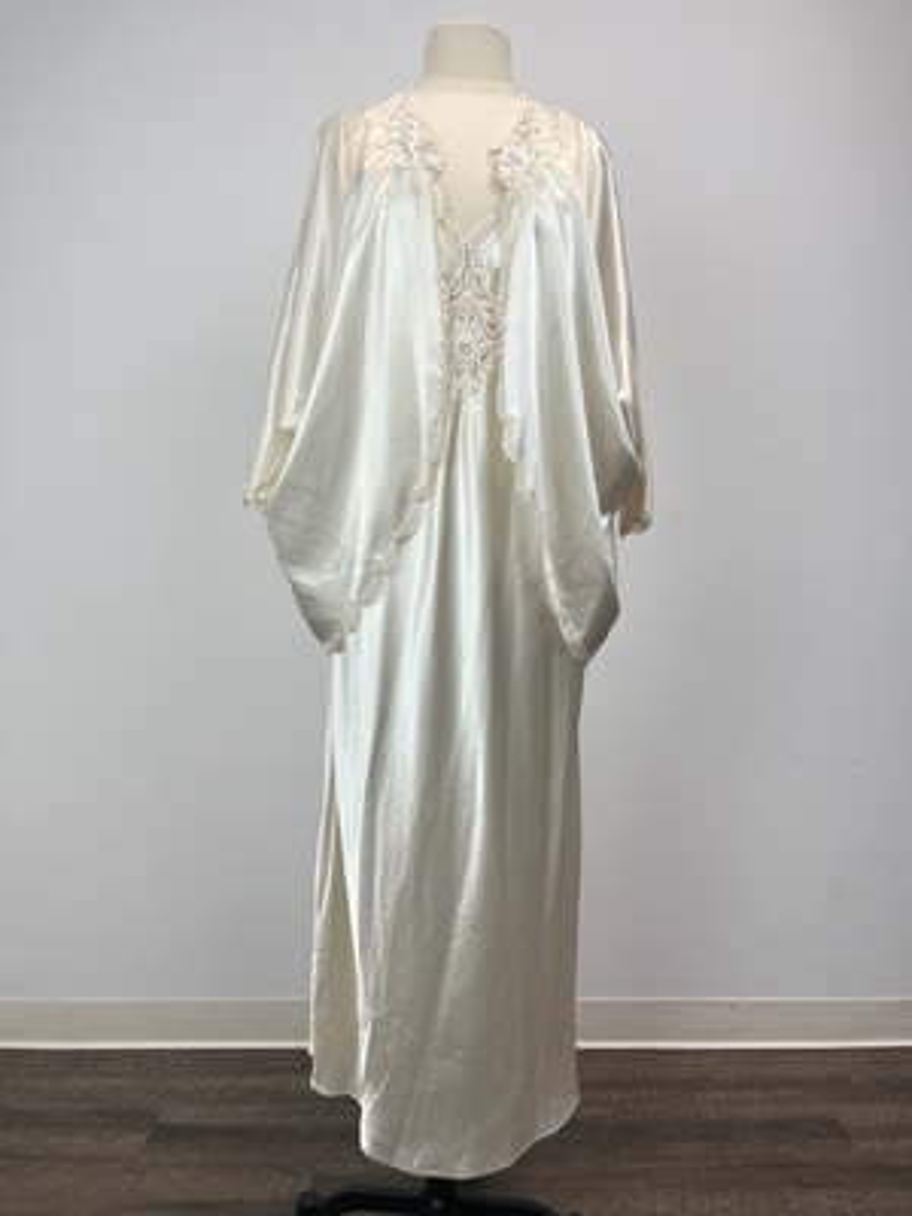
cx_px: 456
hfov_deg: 53.1
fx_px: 913
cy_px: 608
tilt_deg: -4.7
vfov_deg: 67.3
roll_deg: +0.9
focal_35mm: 26
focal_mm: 5.1
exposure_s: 1/266
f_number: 1.6
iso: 50
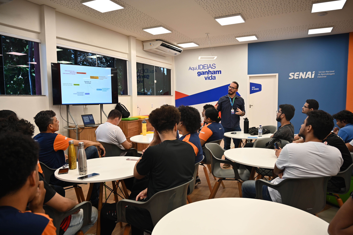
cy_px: 118
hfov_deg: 68.4
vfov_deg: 48.7
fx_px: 260
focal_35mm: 26
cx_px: 176
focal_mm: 26.5
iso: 640
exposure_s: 1/125
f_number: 4
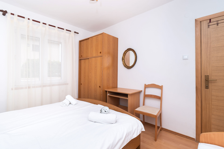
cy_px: 73
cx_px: 106
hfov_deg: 96.7
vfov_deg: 73.7
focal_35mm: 16
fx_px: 100
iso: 160
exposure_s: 1/200
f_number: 8
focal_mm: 10
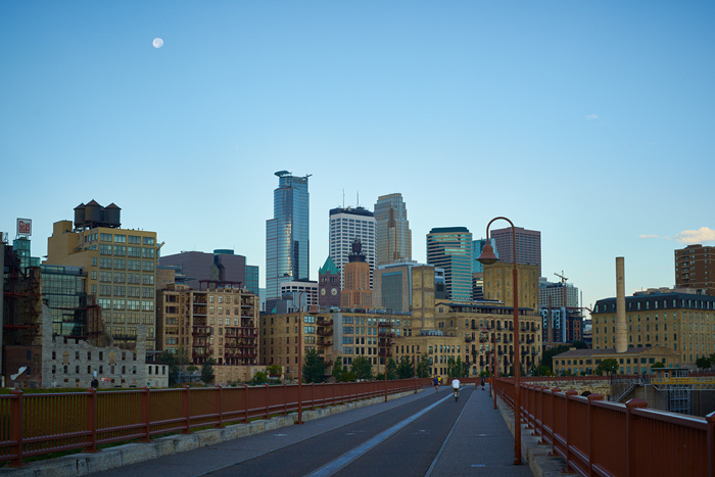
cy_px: 238
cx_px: 358
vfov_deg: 27.0
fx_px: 993
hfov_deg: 39.6
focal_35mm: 50
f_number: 11
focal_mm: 50
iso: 200
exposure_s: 1/90
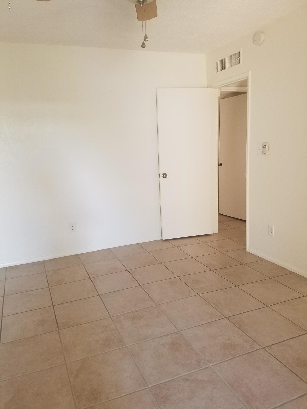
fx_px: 307
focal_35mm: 26
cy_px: 204
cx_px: 154
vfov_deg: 67.3
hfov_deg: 53.1
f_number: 1.7
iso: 200
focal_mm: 4.2
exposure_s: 1/60
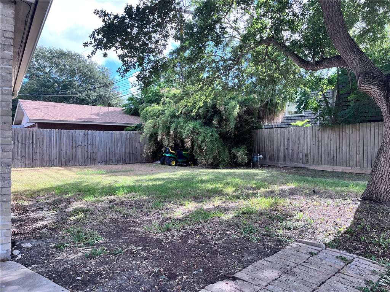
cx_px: 195
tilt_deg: +3.4
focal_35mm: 26
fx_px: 293
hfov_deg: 67.3
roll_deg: +0.7
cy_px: 146
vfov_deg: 53.1
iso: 50
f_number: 1.6
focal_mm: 5.1
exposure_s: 1/558
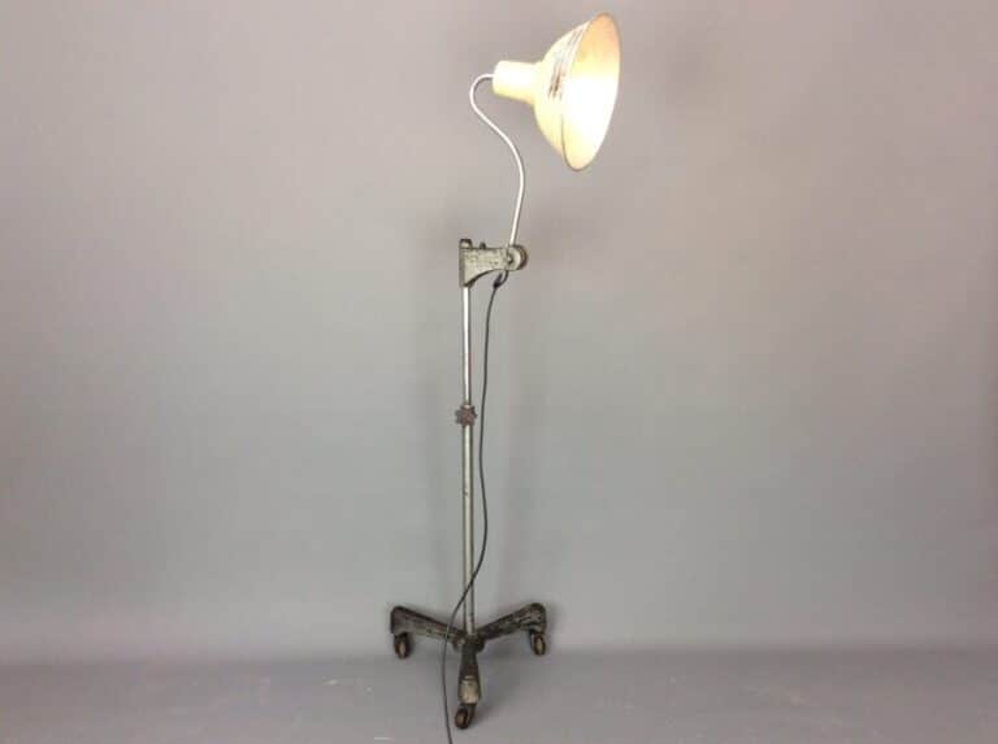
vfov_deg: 44.0
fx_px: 921
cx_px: 499
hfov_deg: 56.9
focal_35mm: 32
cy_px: 372
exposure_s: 1/33
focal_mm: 3.3
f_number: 2.4
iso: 40
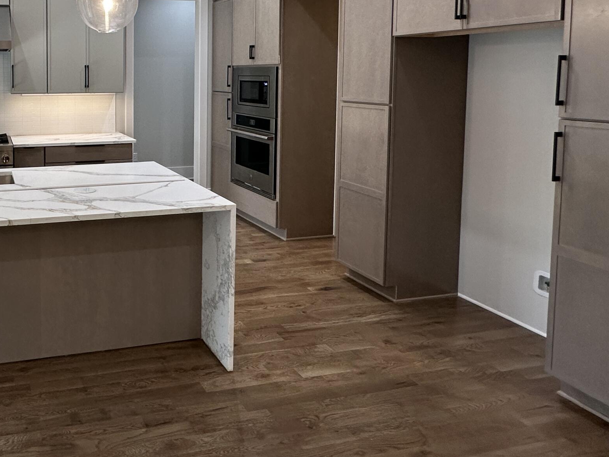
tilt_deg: -3.1
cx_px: 76
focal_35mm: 27
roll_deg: +0.9
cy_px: 100
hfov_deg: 57.4
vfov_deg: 48.8
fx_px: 475
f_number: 2.2
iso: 160
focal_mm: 2.22
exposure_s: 1/120
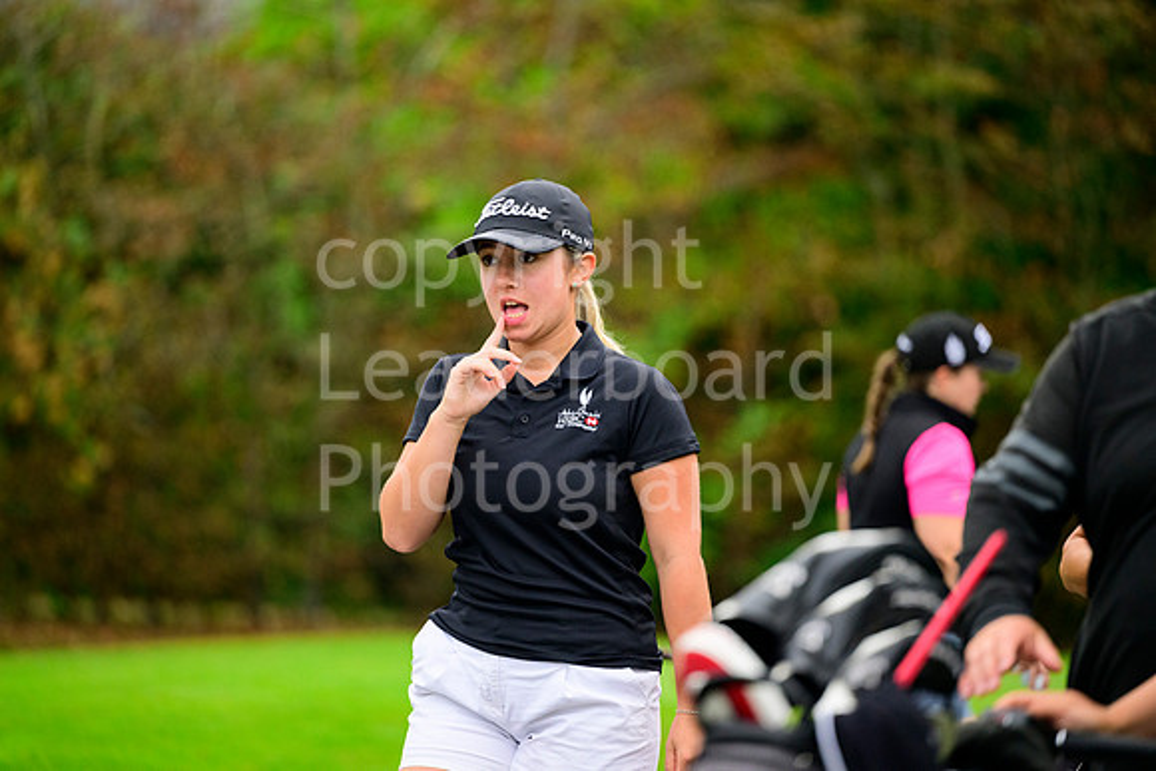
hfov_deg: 10.8
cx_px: 578
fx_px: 6102
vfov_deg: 7.2
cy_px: 386
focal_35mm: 190
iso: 2000
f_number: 2.8
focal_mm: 190
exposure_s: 1/2500
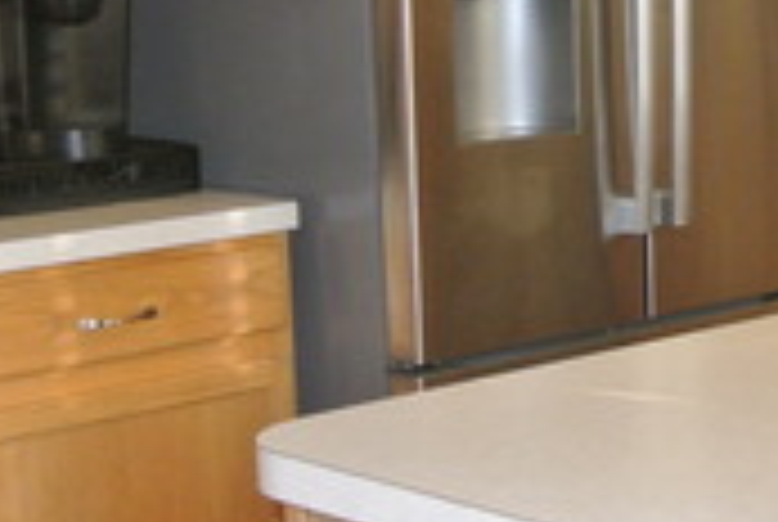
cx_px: 823
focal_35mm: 100
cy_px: 234
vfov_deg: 13.7
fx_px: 2165
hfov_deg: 19.6
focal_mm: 10
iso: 720
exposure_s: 1/60
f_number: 3.5
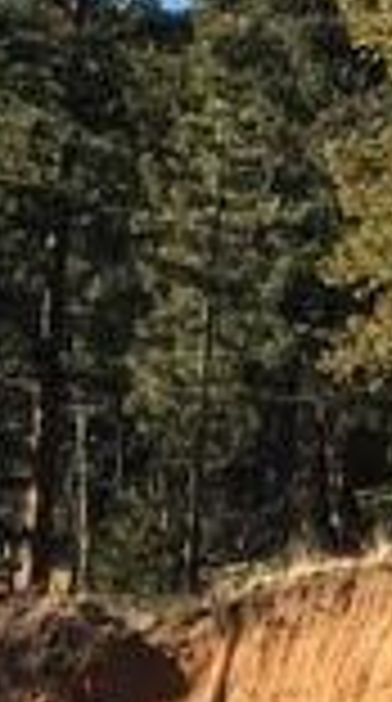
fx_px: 2418
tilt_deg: +10.5
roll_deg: -0.6
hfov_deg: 9.2
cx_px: 383
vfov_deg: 16.0
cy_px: -99
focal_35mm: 130
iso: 25
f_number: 2.2
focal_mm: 4.15
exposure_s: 1/668
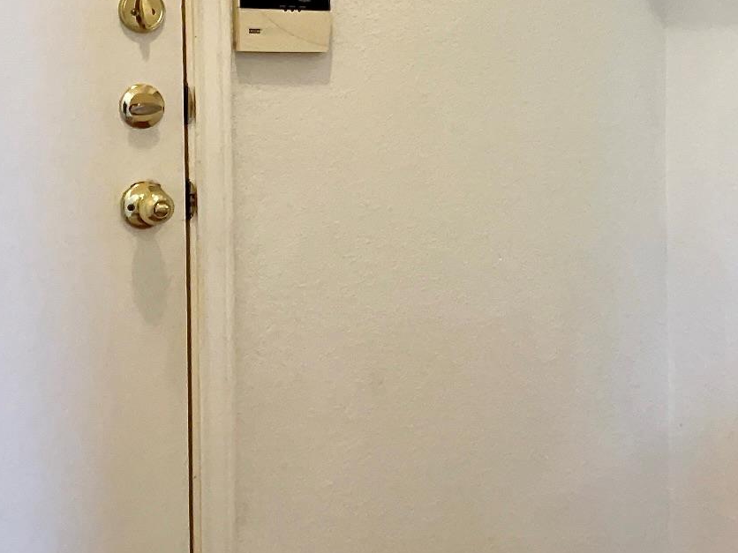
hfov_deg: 30.3
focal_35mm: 62
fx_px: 1322
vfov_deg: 23.3
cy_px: 107
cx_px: 612
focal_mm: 3
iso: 64
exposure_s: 1/60
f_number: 1.8
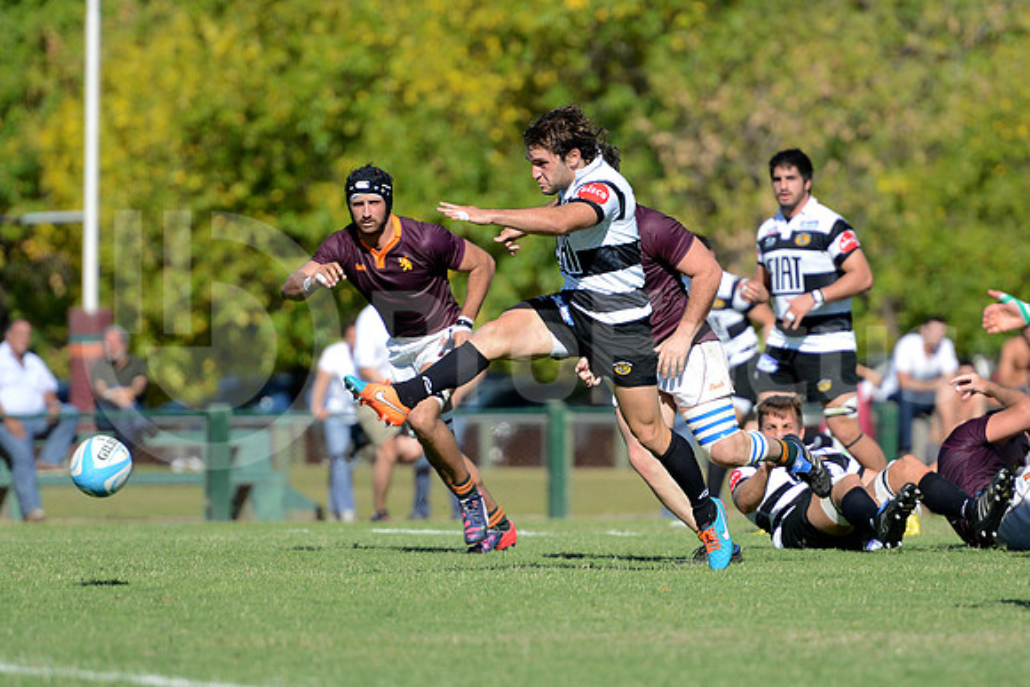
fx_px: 7726
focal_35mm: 270
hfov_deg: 7.6
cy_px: 344
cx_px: 515
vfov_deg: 5.1
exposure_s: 1/1250
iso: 320
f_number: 4
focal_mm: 270
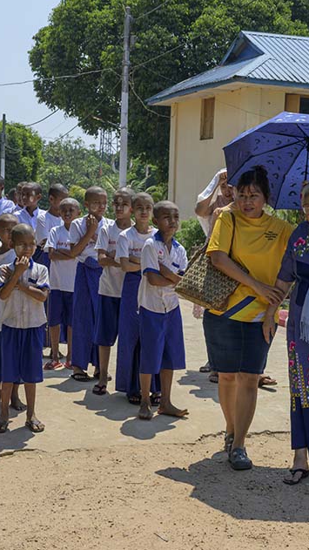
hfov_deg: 20.4
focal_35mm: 59
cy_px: 276
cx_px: 158
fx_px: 859
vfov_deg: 35.4
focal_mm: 37
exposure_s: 1/500
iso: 160
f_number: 8
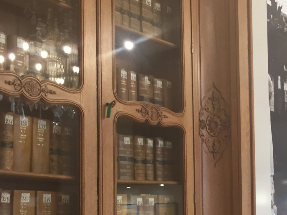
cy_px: 187
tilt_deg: +4.6
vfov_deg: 23.1
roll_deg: +0.6
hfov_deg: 29.3
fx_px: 514
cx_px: 283
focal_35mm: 62
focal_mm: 4.15
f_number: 2.2
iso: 125
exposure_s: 1/33
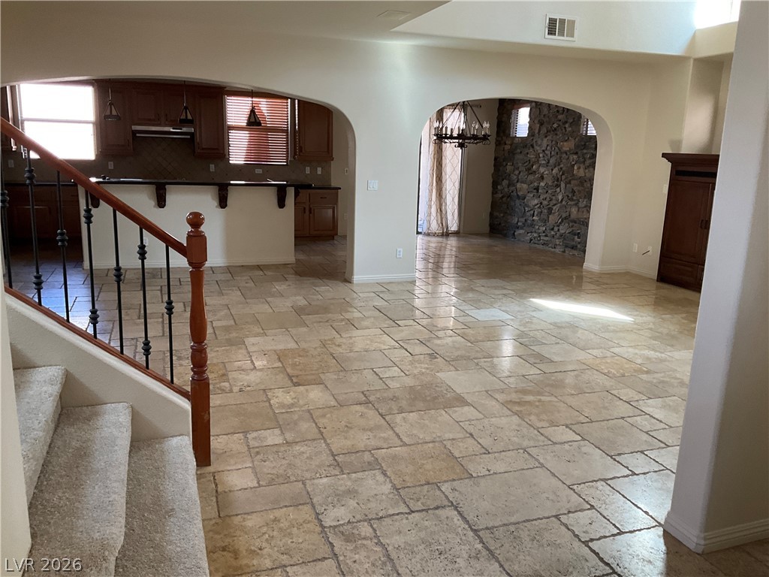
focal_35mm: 29
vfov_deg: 48.2
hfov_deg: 61.7
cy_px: 288
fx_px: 644
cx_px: 384
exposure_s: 1/60
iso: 100
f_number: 1.8
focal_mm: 3
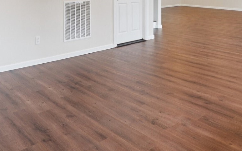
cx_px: 121
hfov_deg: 51.5
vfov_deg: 29.9
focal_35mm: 38
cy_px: -18
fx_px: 251
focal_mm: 17
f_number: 8
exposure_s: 1/10
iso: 400
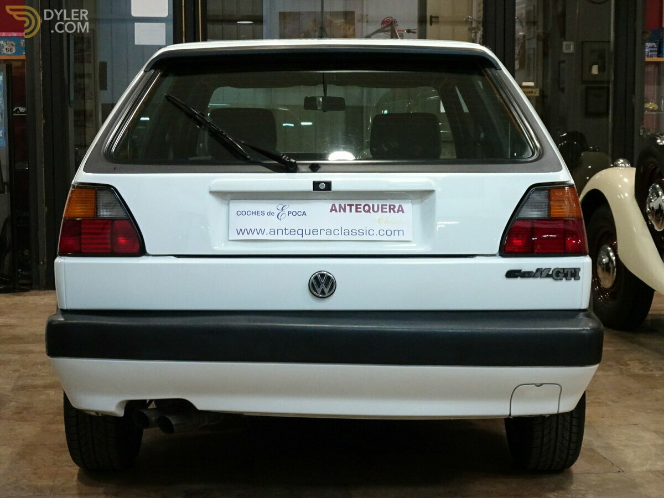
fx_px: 1189
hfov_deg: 31.2
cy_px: 249
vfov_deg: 23.7
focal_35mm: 62
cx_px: 332
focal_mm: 10.59
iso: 800
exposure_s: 1/25
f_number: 4.5
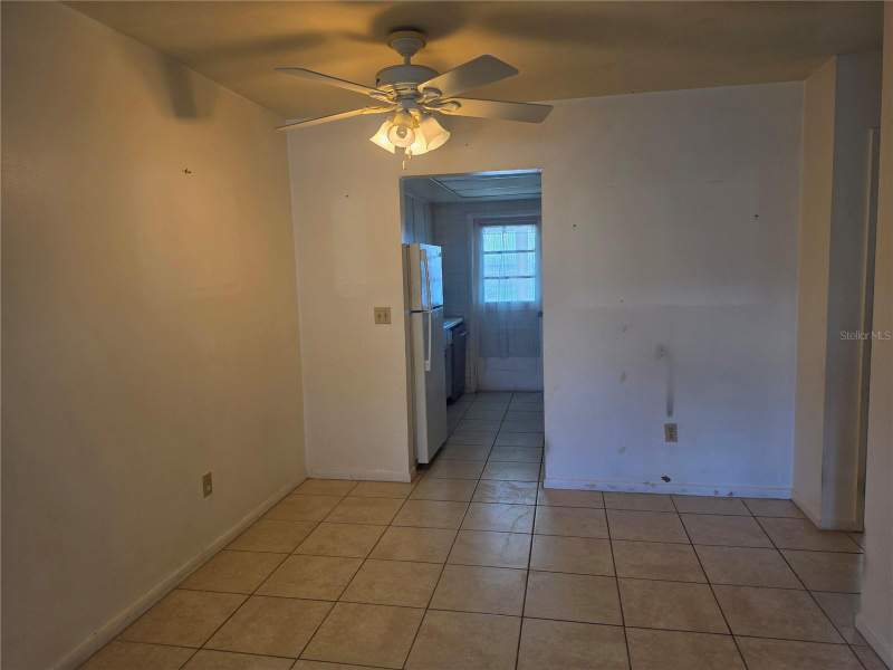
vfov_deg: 58.9
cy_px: 335
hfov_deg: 73.9
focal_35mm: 23
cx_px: 446
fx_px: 593
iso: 64
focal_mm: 6.5
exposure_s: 1/120
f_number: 1.4
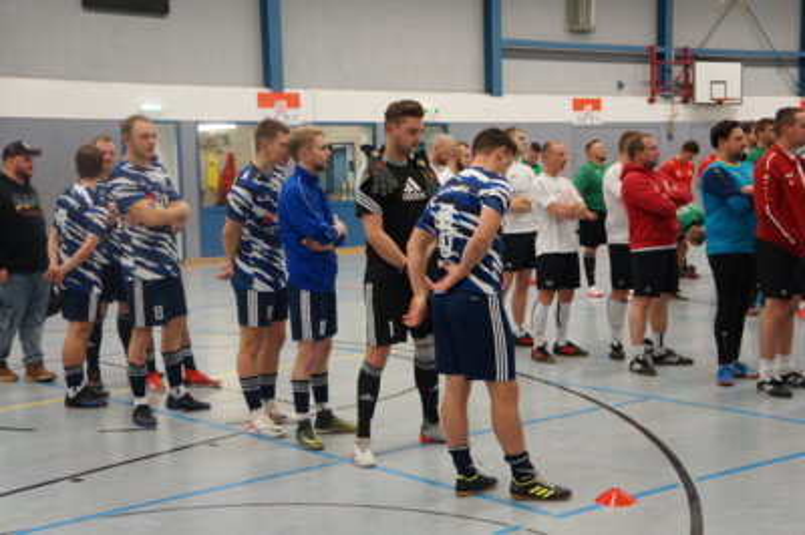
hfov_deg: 36.9
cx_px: 402
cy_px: 268
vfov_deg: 25.0
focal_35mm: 54
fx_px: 1206
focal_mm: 36
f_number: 4.5
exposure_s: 1/60
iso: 800
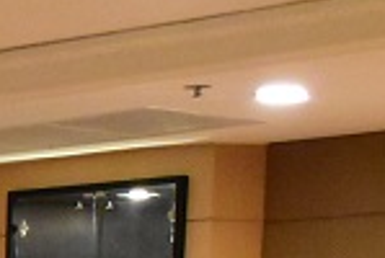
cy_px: 746
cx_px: -661
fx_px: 2325
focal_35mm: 217
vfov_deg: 5.9
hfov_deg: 8.4
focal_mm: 24
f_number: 4.5
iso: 6400
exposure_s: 1/40
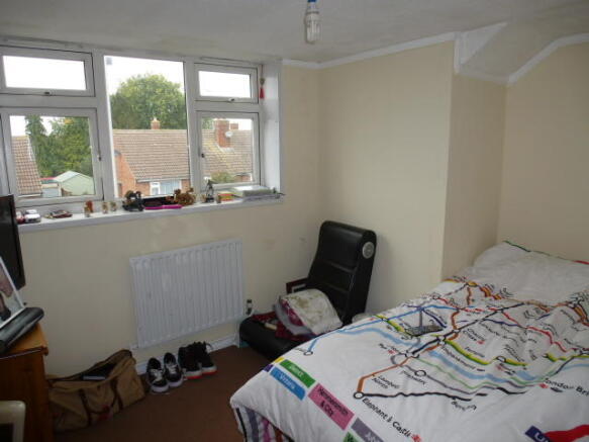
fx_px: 408
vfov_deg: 56.8
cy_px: 221
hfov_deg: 71.6
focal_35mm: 24
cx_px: 294
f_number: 3.3
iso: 160
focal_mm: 4.3
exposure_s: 1/60
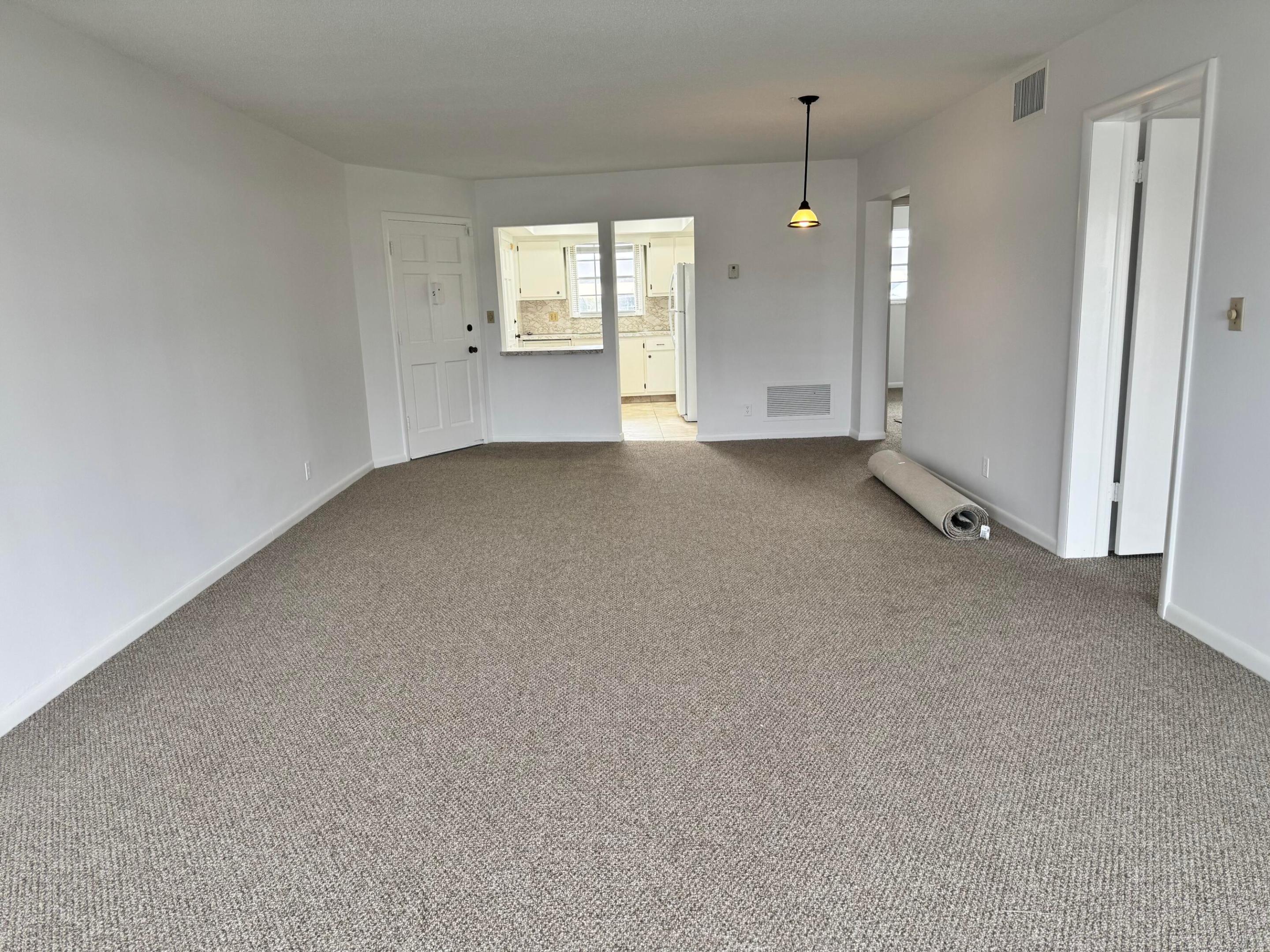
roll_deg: +2.3
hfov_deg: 71.6
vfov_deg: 56.8
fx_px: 881
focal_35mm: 24
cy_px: 476
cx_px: 635
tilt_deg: -12.8
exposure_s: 1/120
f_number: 1.78
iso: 125
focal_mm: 6.76
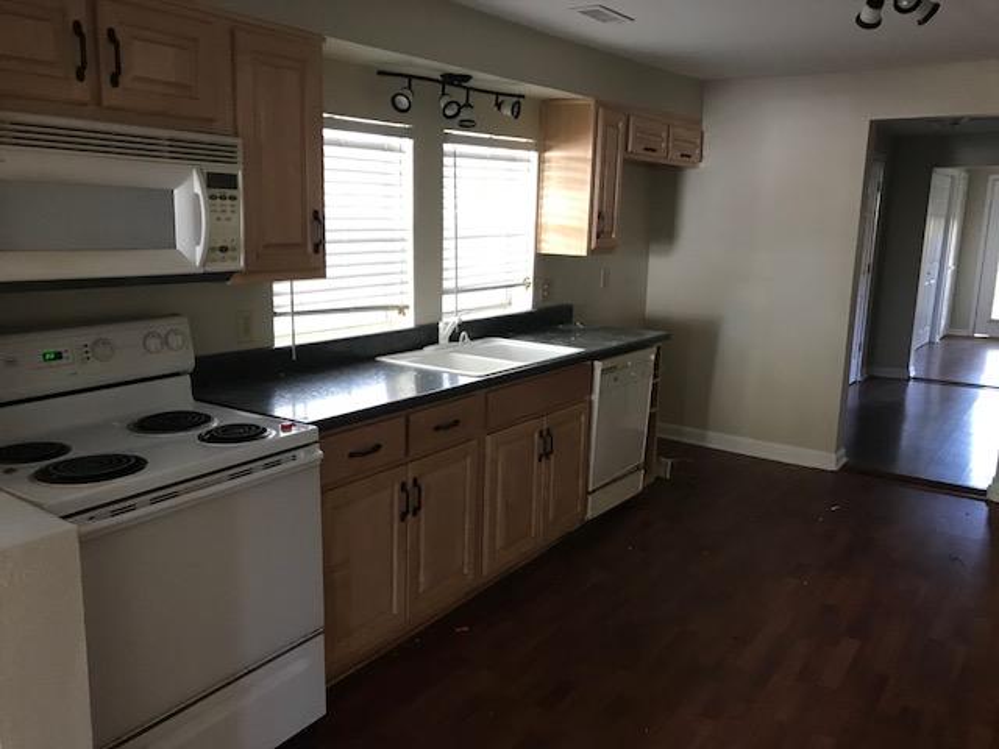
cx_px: 500
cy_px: 374
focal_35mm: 28
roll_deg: -1.9
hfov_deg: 63.4
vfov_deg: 49.7
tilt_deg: -9.5
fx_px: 808
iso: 80
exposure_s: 1/15
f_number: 1.8
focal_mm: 3.99
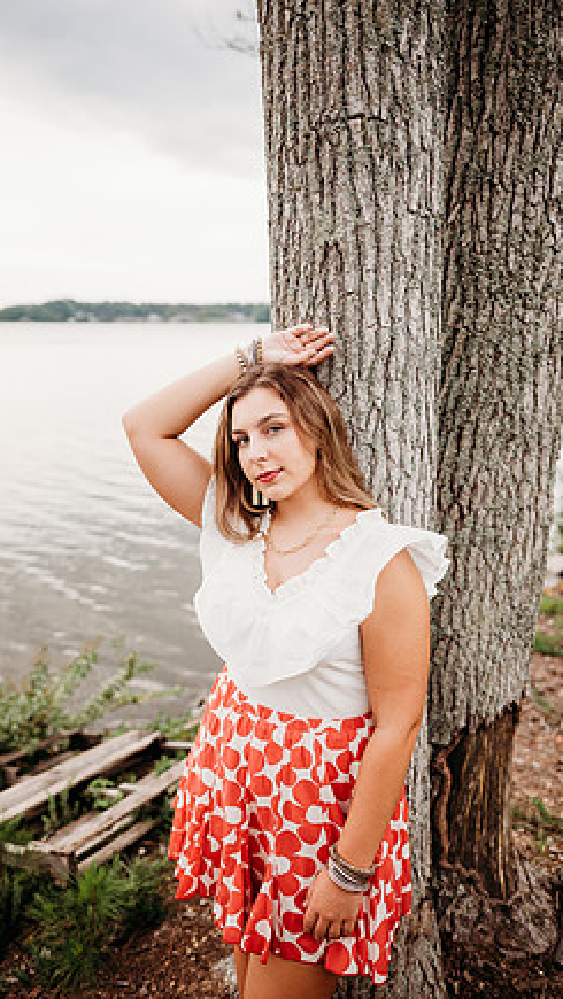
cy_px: 485
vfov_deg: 71.9
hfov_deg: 44.4
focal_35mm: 26
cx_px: 283
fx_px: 689
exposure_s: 1/500
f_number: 2.2
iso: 200
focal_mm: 24
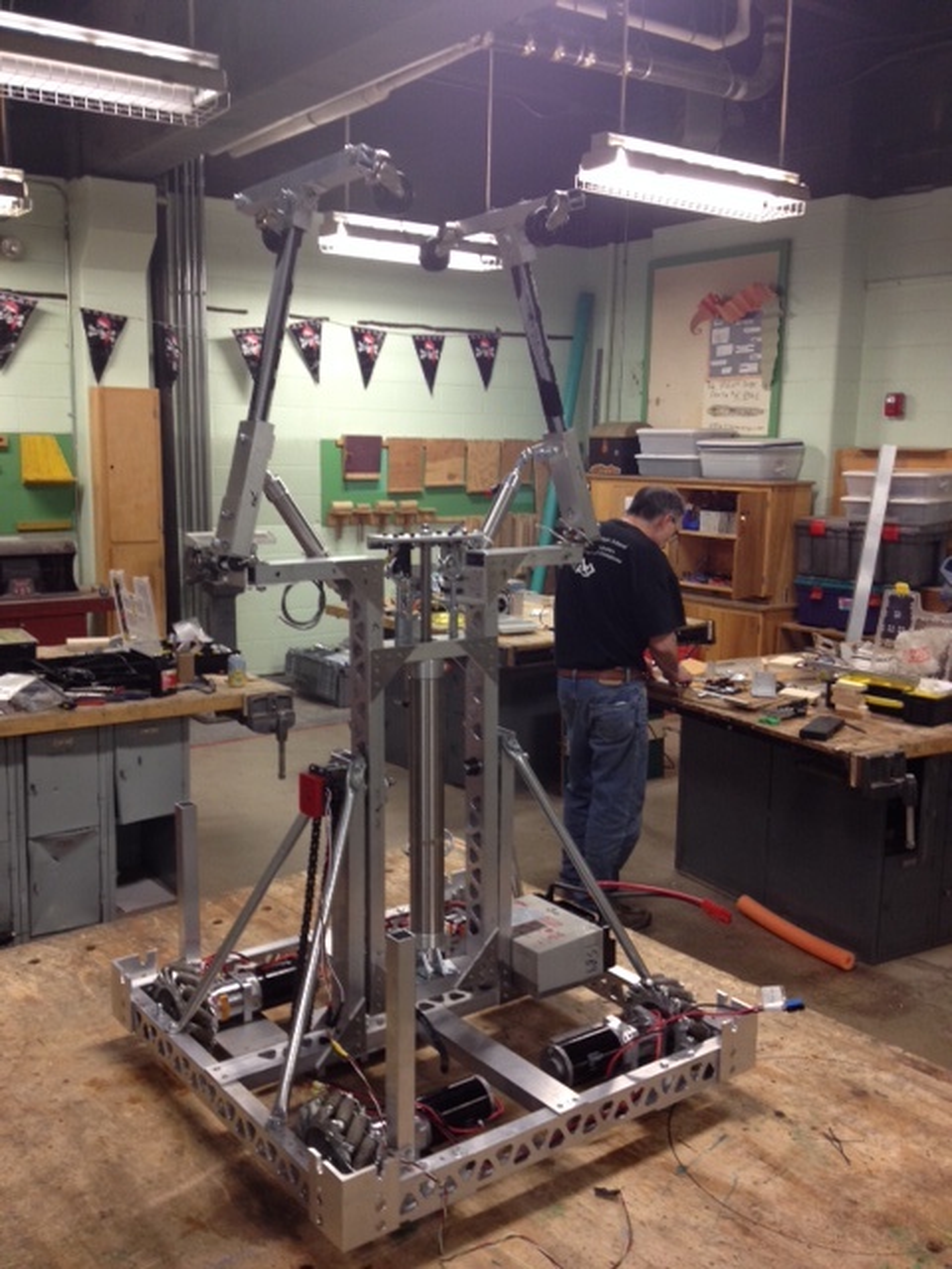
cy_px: 634
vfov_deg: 52.6
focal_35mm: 35
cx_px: 476
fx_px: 1283
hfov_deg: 40.7
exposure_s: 1/20
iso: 100
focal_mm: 4.28
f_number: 2.4
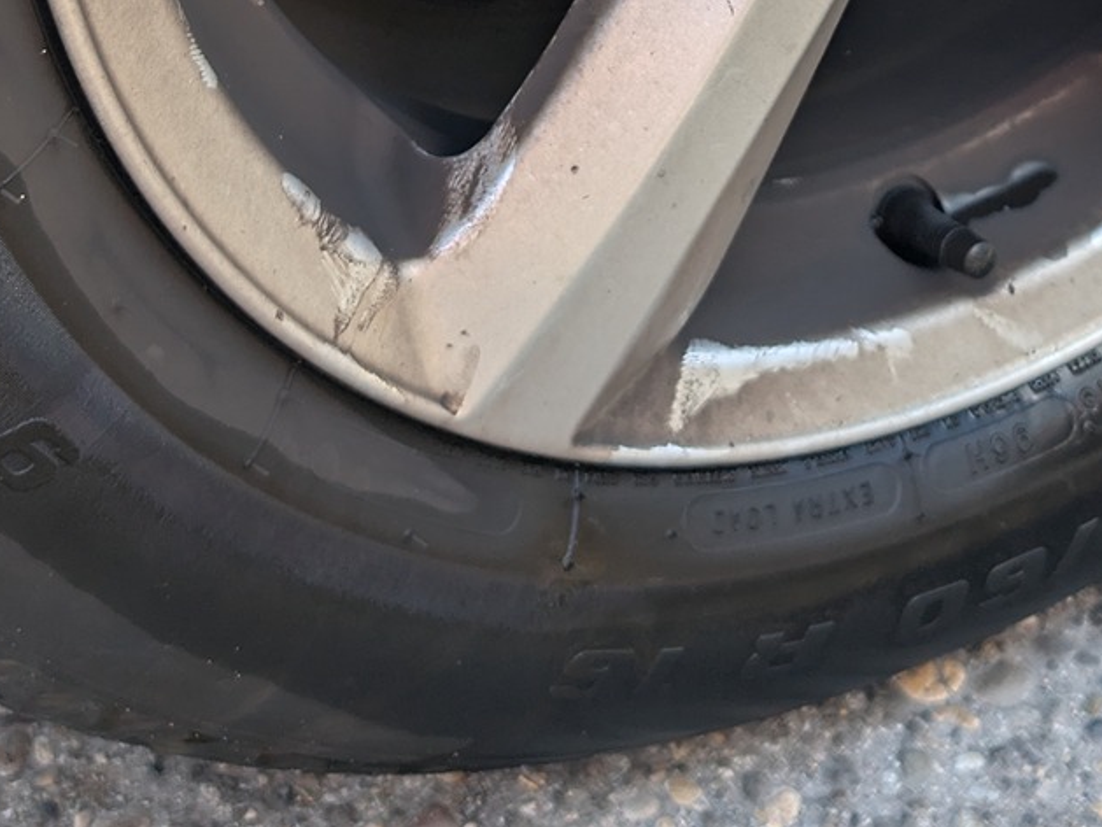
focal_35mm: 77
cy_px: -468
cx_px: 678
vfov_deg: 17.0
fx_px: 2452
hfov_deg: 25.3
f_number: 1.68
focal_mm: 6.9
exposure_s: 1/290
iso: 59
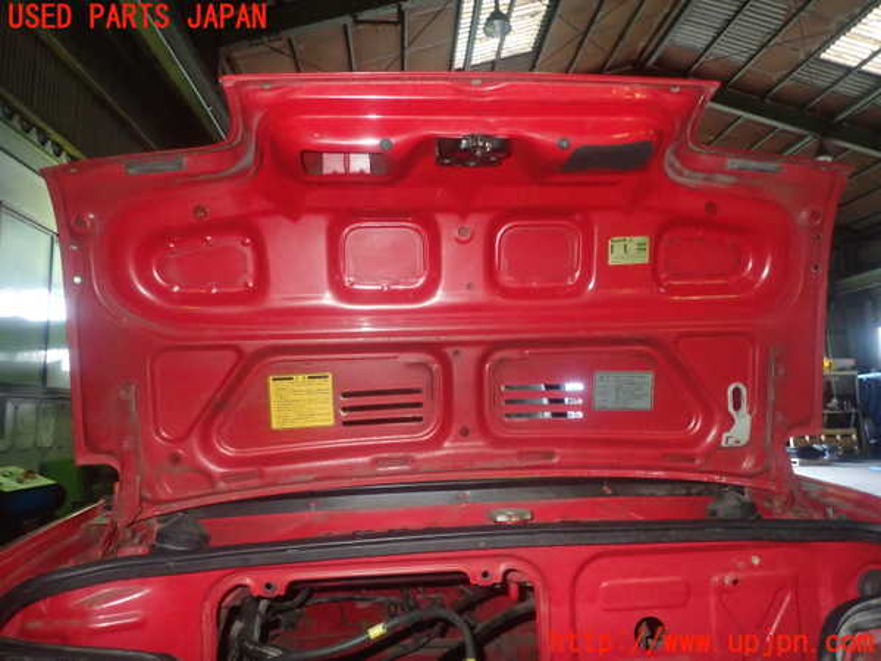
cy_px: 330
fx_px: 636
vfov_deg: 54.9
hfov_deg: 69.4
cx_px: 440
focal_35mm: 25
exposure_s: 1/30
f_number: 5.6
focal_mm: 4.5
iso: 800
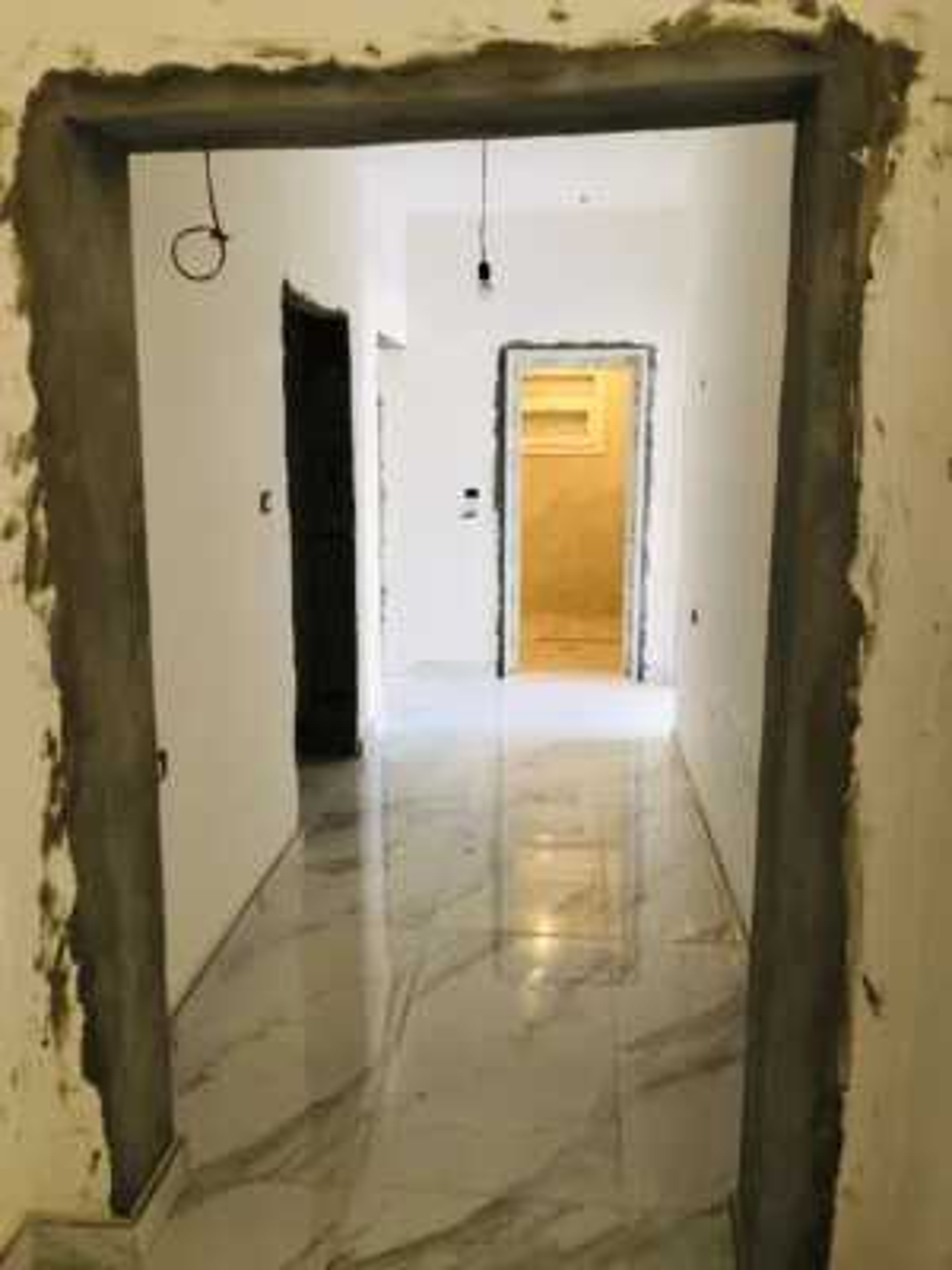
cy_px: 635
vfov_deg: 63.4
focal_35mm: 28
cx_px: 476
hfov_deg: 49.7
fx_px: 1027
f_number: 1.8
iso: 80
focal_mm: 3.99
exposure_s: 1/17
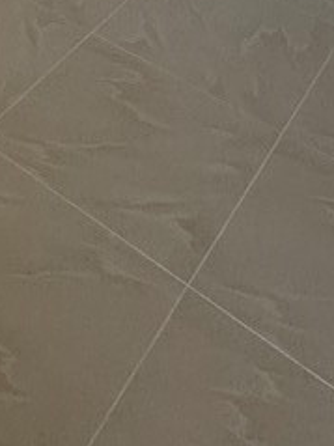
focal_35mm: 60
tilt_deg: -18.4
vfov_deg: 24.4
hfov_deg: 22.0
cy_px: -237
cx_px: -99
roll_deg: -0.2
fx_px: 773
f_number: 2.2
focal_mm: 2.22
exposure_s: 1/120
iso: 200
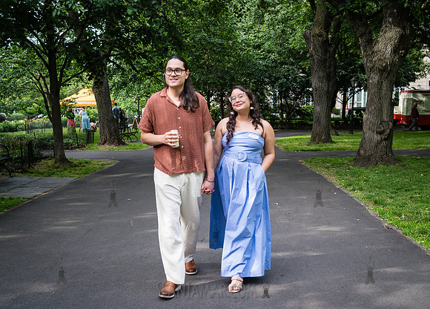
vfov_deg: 35.8
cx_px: 189
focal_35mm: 39
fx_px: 478
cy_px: 146
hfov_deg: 48.3
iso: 1600
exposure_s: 1/1250
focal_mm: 35
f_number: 4
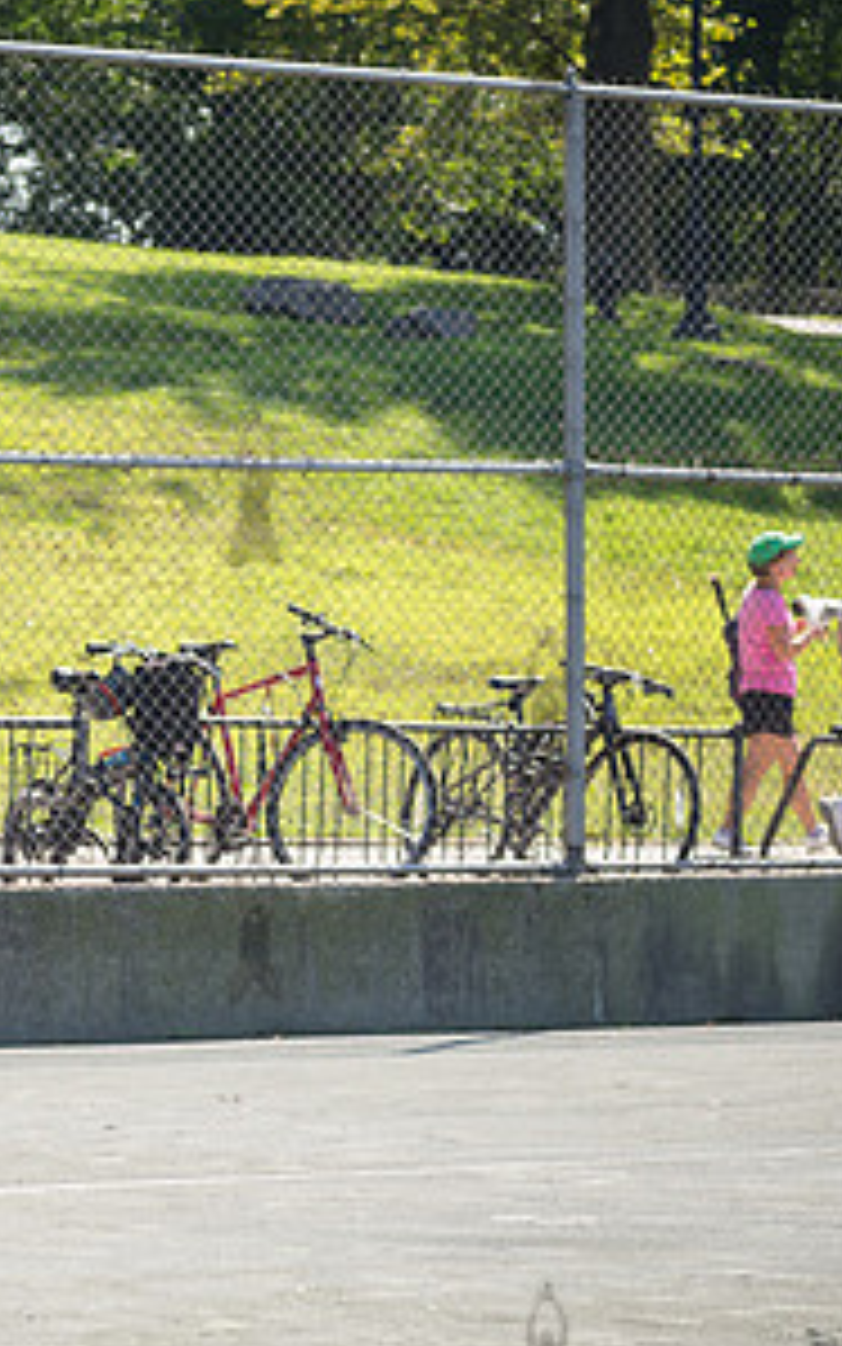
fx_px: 6129
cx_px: -329
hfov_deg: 7.7
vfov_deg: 12.5
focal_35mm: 167
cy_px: 705
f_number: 4.5
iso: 125
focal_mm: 80
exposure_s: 1/500
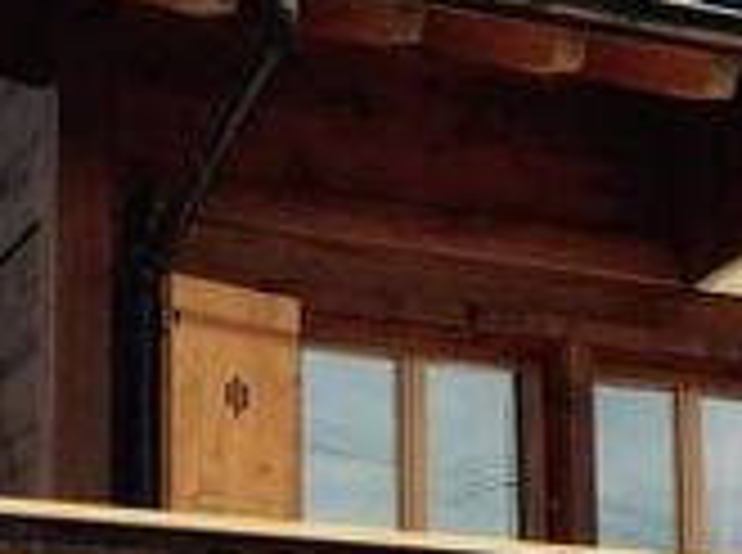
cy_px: 662
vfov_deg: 11.4
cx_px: 461
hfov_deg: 15.5
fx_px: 2716
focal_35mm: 127
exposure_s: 1/964
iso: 32
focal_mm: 4.15
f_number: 2.2
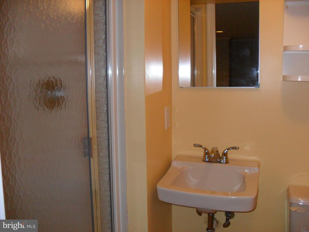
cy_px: 116
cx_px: 154
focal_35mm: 35
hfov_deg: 52.6
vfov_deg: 40.7
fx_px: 312
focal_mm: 6.3
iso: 200
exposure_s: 1/45
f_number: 3
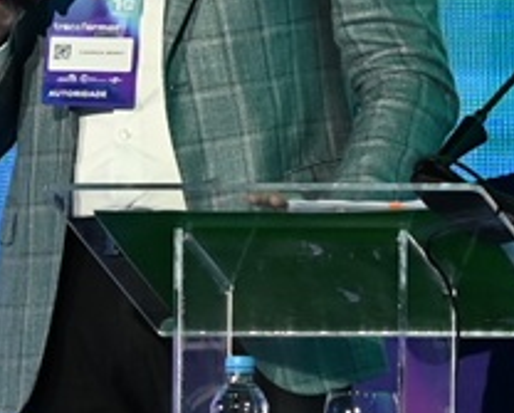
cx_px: -425
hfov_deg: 1.4
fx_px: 21510
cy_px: -203
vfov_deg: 1.1
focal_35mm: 1412
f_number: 3.2
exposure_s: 1/160
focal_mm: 165
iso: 640
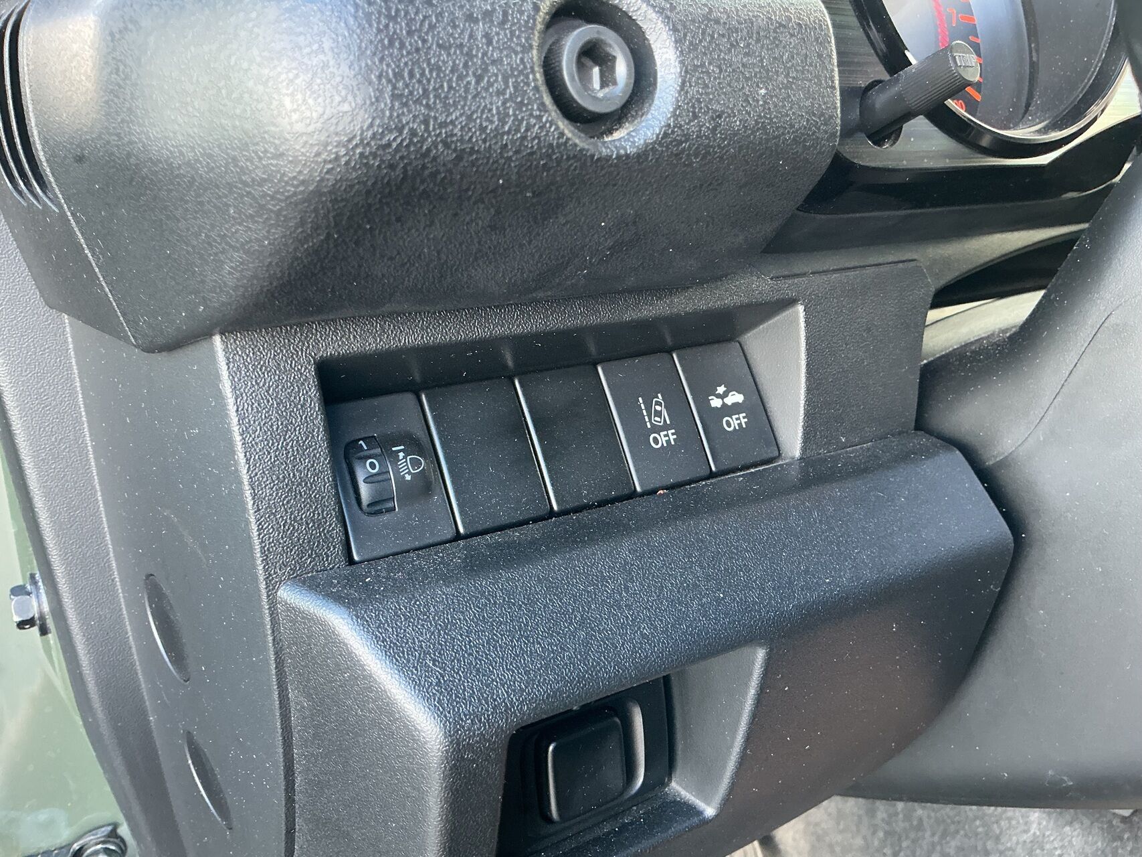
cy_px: 428
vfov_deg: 48.2
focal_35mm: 29
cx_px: 571
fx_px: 957
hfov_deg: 61.7
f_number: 1.8
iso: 125
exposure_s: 1/60
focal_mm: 3
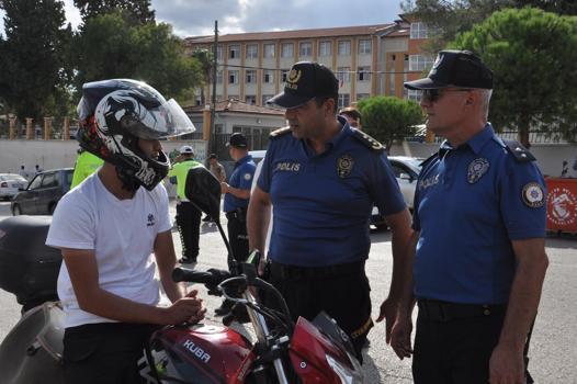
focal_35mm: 39
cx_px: 288
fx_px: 625
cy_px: 192
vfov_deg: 34.2
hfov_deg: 49.6
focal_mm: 26
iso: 500
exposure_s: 1/640
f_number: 13
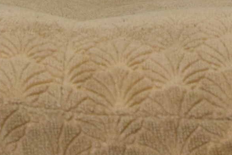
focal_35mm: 182
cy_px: -119
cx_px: 218
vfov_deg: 7.4
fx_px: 1174
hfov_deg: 11.2
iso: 1600
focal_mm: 24
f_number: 7.1
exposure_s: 1/200
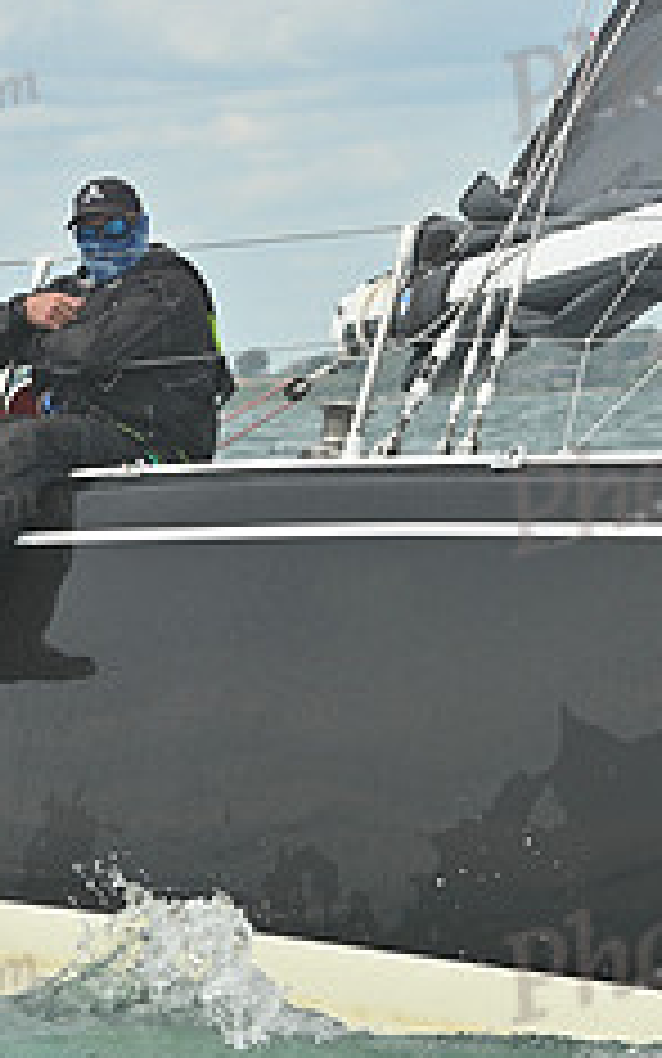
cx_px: 275
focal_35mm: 292
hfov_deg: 4.5
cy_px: 736
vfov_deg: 7.2
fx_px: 8424
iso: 320
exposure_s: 1/1250
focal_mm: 116
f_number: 8
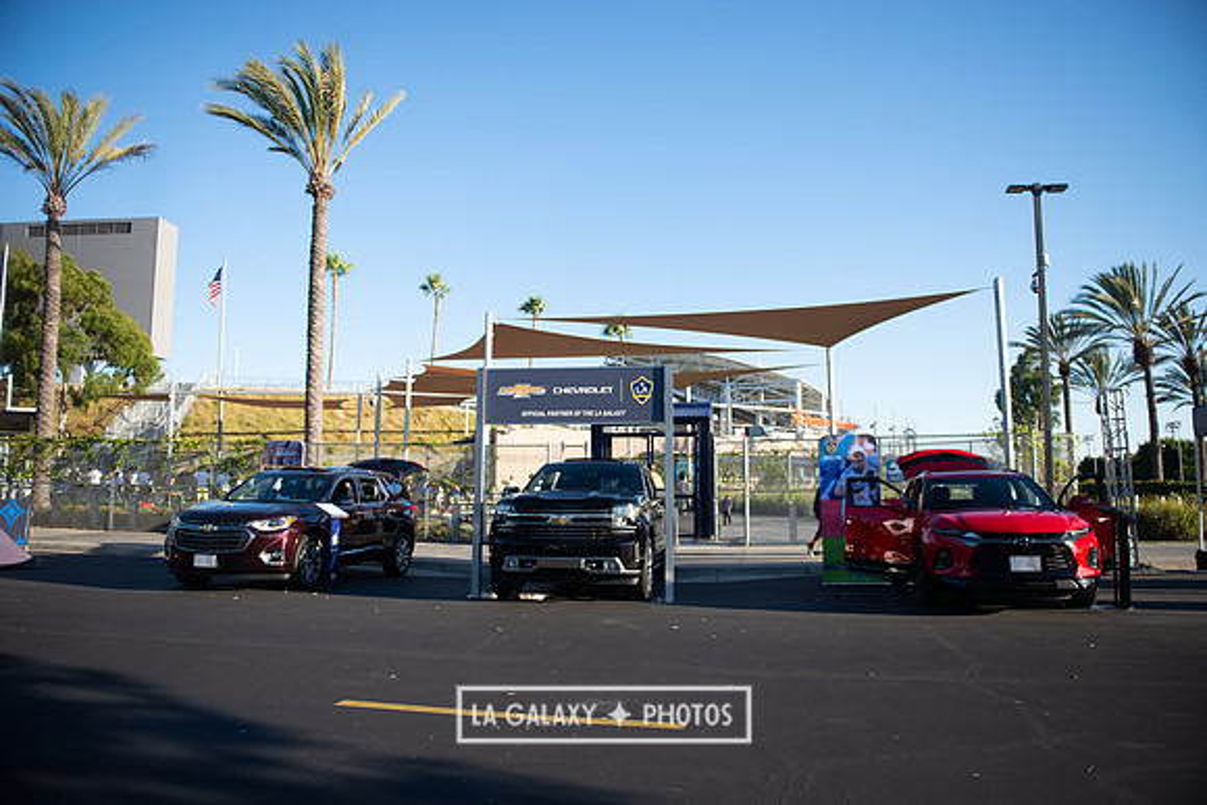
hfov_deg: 73.7
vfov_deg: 53.2
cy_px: 402
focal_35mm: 24
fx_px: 805
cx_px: 604
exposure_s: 1/1600
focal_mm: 24
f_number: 2.8
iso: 200
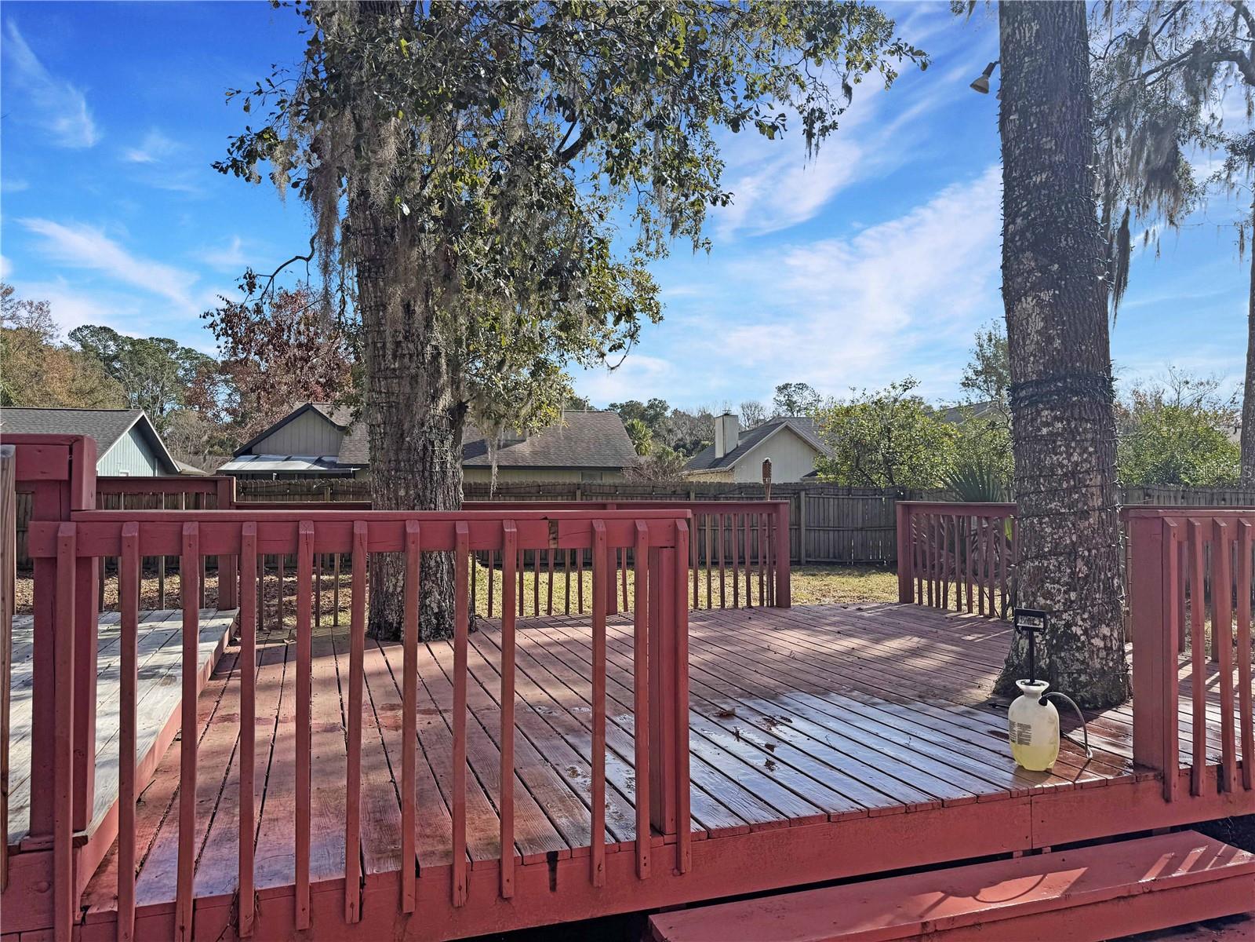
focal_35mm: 24
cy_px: 471
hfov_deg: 71.6
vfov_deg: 56.8
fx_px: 870
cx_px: 628
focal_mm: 6.76
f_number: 1.78
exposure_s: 1/5348
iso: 80
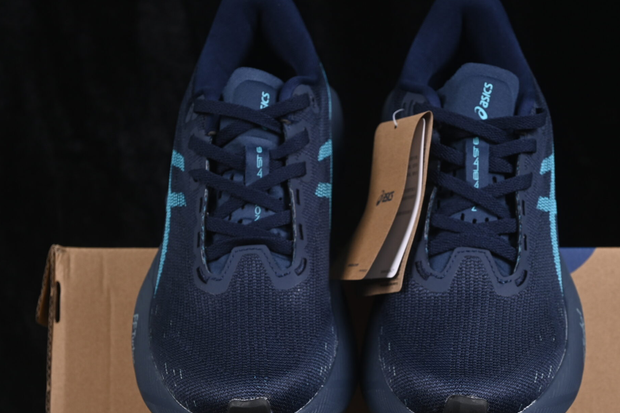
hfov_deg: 19.4
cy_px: 270
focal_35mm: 105
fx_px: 1808
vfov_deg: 13.0
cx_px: 356
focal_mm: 50
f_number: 6.3
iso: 160
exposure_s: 1/60
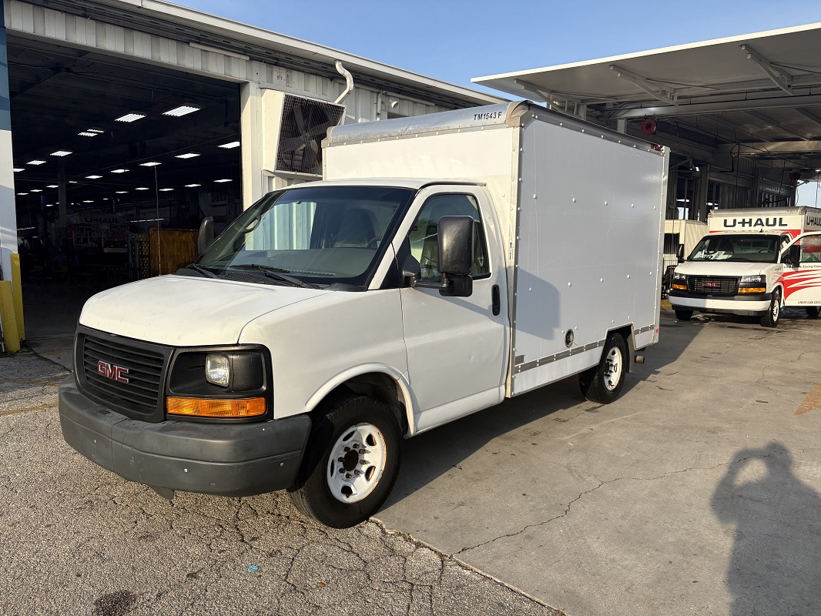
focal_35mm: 26
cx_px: 410
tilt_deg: -3.3
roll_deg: -0.9
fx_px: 617
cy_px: 308
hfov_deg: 67.3
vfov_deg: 53.1
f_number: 1.6
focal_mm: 5.96
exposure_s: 1/1901
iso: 50
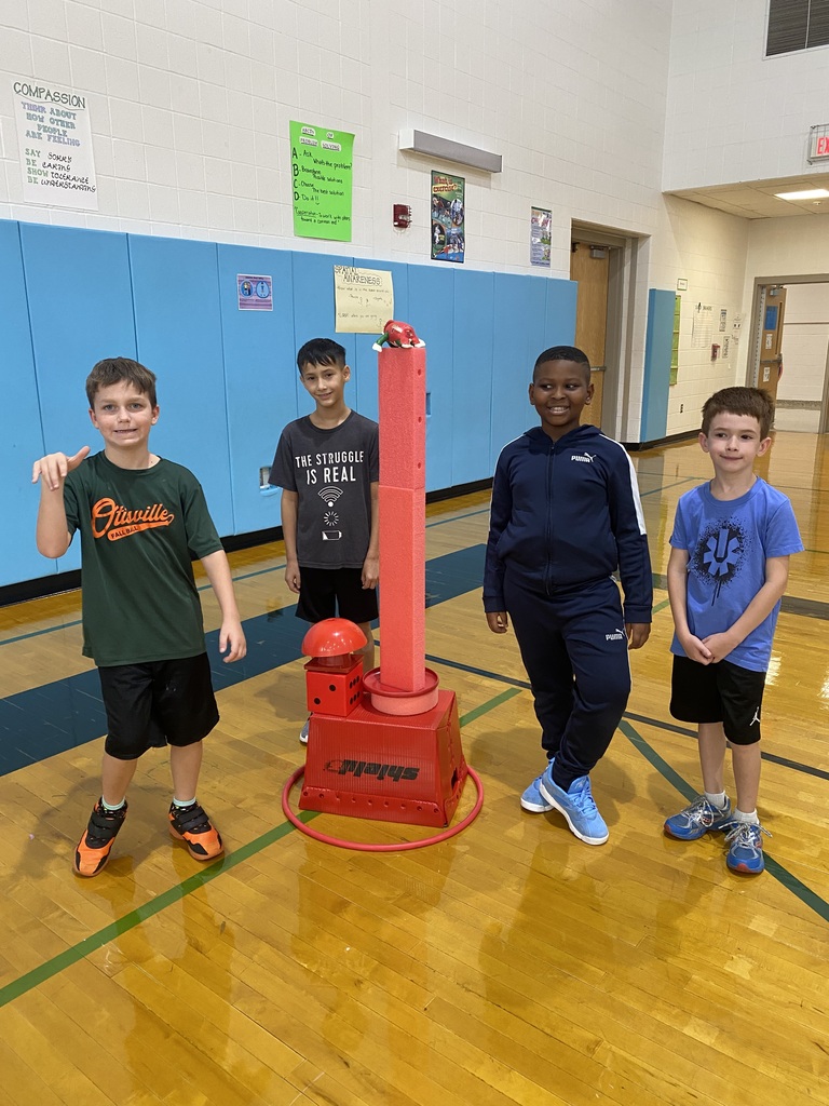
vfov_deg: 67.3
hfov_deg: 53.1
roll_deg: +0.2
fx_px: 830
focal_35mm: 26
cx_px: 414
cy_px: 553
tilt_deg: -13.0
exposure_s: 1/60
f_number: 1.8
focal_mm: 4.25
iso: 160
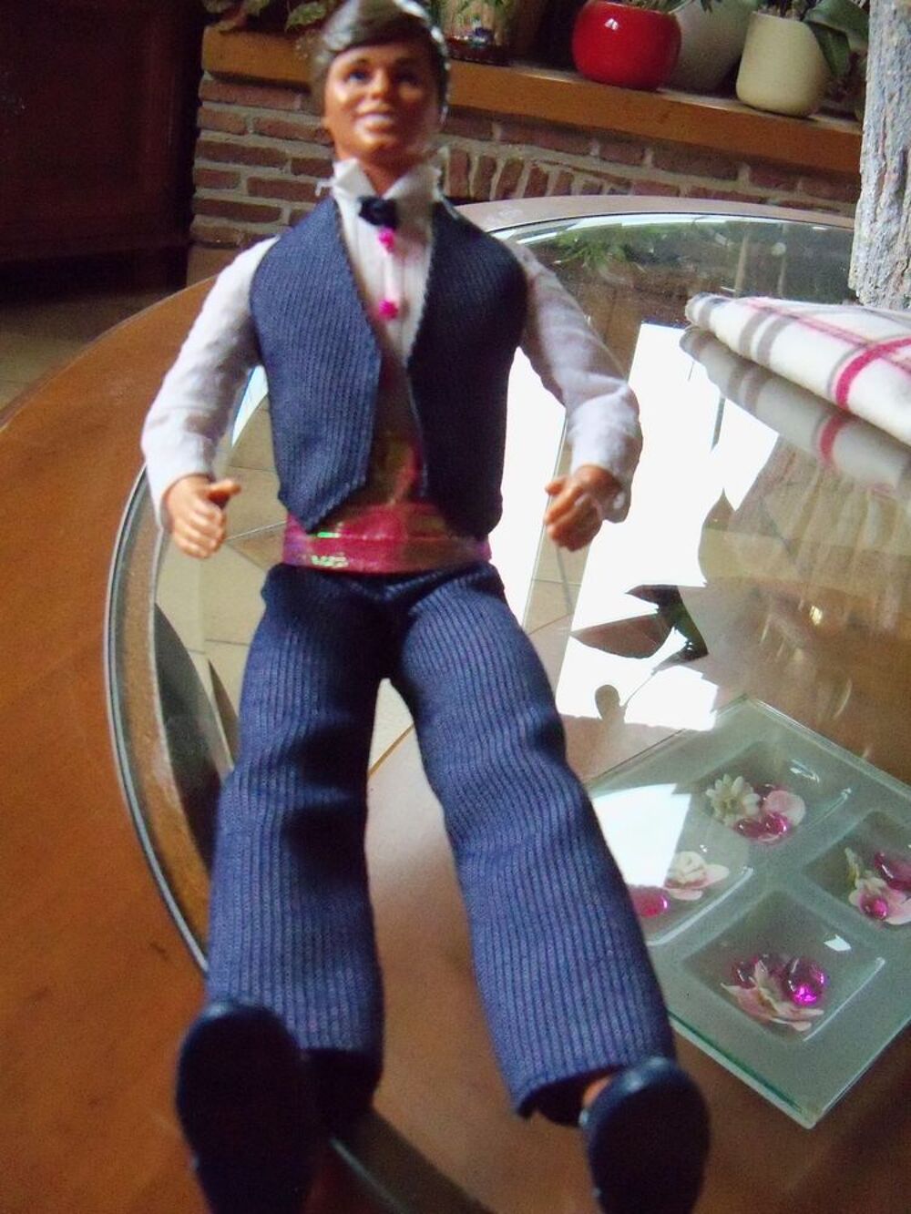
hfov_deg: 40.7
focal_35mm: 35
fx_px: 1228
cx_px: 456
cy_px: 607
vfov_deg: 52.6
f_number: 3.5
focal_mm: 6.2
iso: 1250
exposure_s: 1/30
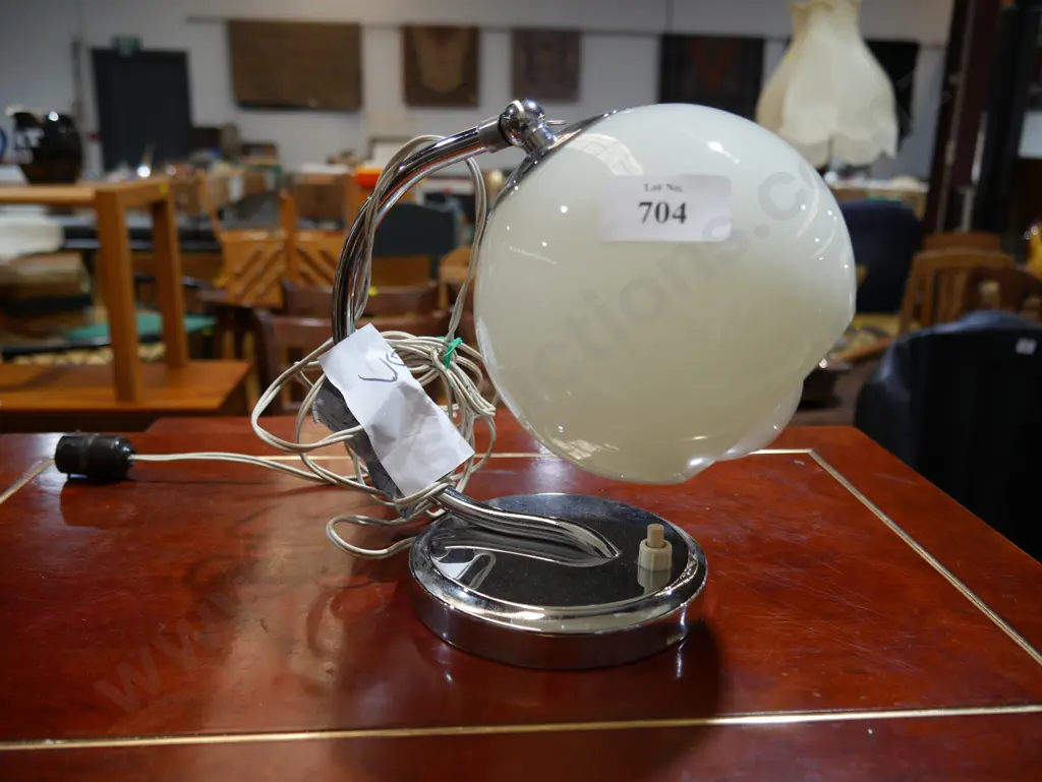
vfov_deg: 49.8
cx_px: 521
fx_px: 843
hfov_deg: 63.4
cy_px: 391
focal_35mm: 28
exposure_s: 1/60
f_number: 3.5
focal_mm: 14
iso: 200
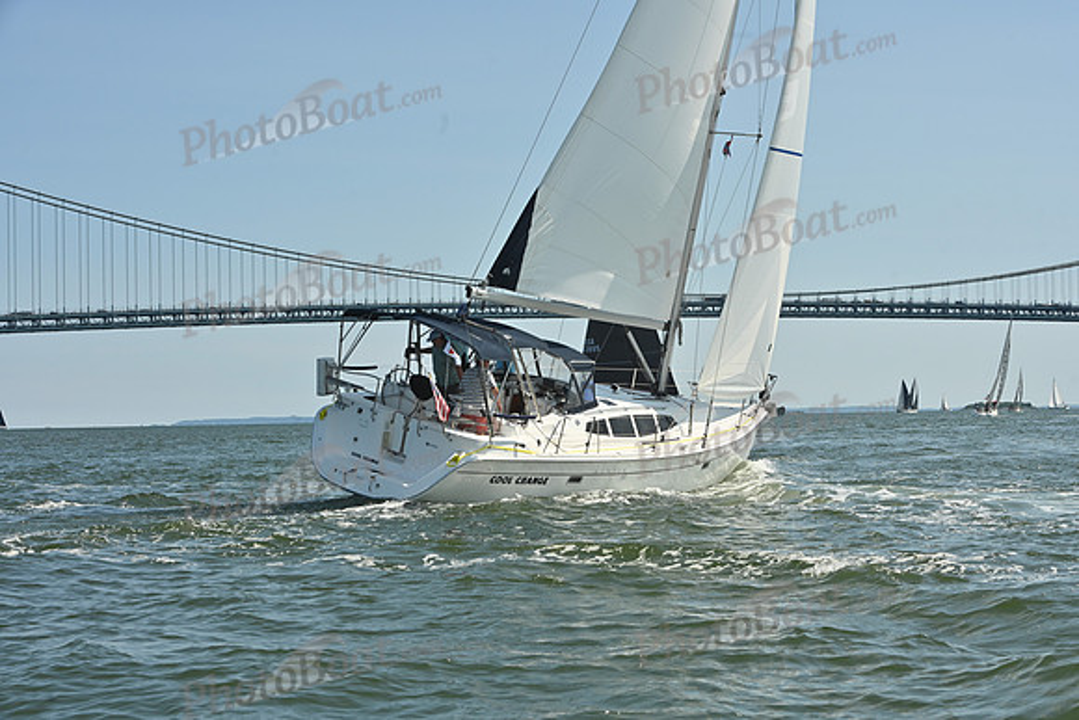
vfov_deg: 19.5
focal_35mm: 70
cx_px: 540
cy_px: 360
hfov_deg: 28.8
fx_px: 2098
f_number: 10
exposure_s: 1/1000
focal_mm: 70
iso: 320
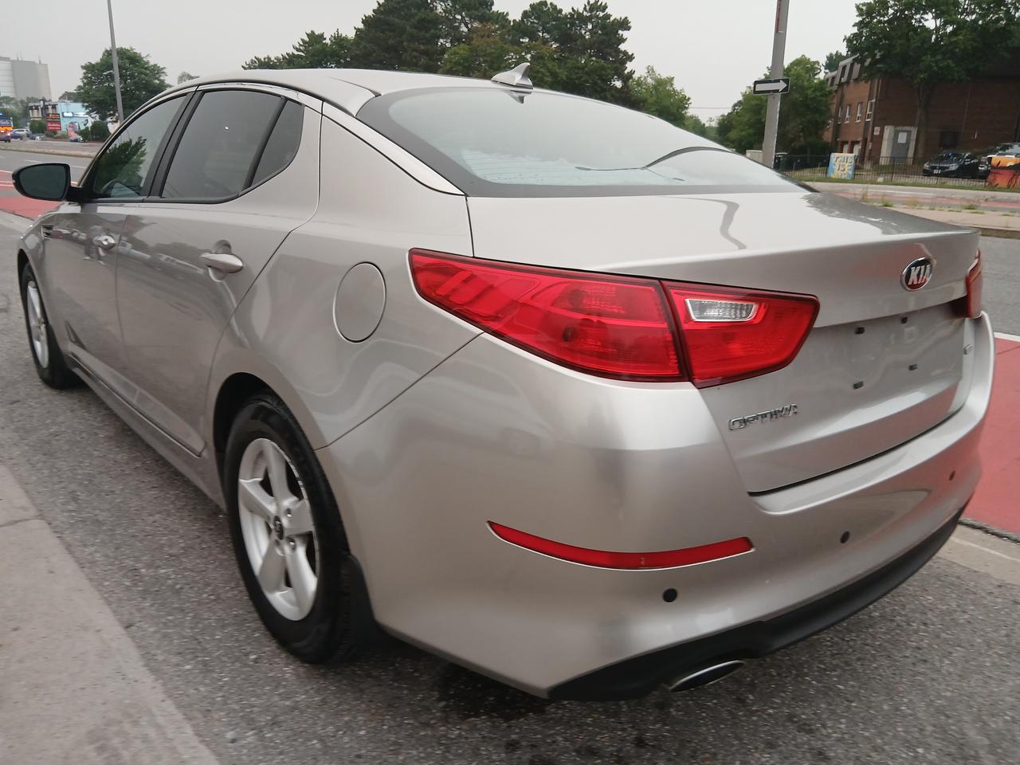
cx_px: 510
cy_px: 382
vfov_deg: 53.1
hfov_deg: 67.3
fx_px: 766
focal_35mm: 26
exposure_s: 1/60
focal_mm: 3.98
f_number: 1.8
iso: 125
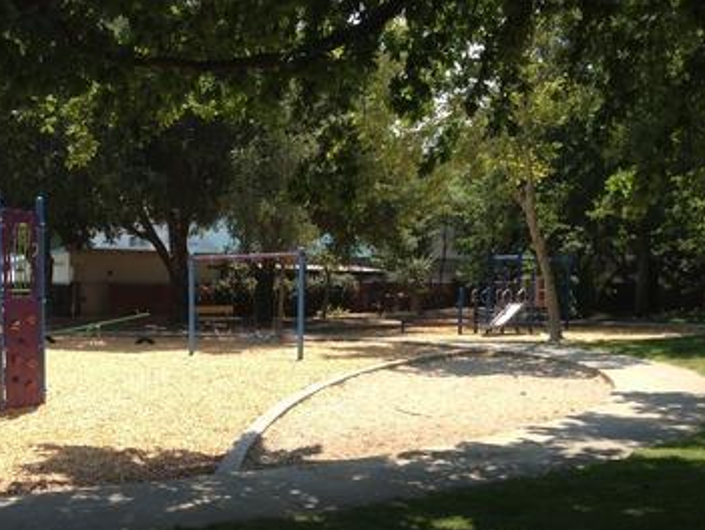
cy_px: 383
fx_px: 1040
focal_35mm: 51
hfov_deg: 36.9
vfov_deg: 28.3
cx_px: 215
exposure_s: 1/726
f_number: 2.4
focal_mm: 4.28
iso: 50
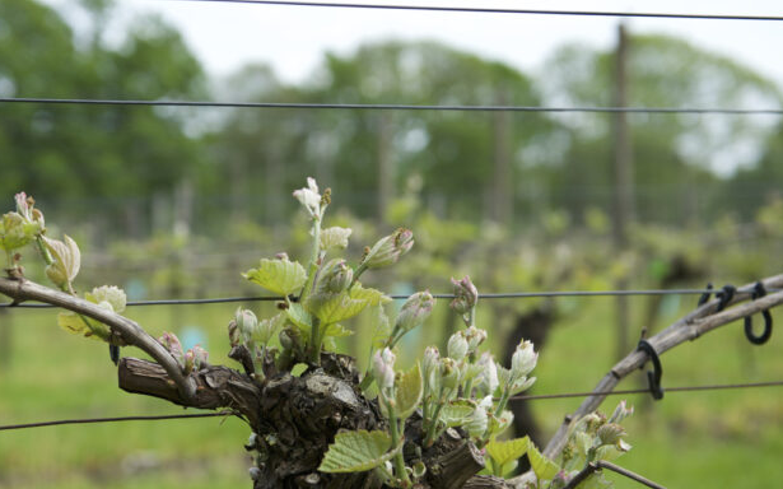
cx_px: 311
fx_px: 1493
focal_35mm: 70
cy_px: 274
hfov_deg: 29.3
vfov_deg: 18.6
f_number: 4
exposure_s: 1/800
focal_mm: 55
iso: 200
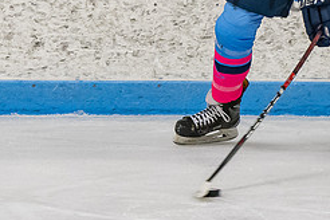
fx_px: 5949
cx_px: 214
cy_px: -53
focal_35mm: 649
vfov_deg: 2.1
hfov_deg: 3.2
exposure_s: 1/800
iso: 2500
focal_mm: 135
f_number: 3.5
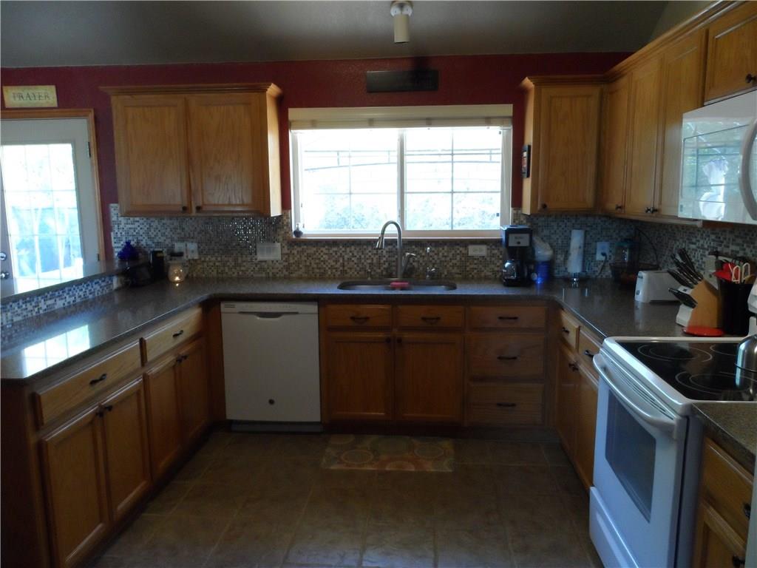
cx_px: 378
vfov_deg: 56.8
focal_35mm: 24
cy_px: 284
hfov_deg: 71.6
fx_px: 525
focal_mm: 4
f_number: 3.2
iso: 400
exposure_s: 1/30
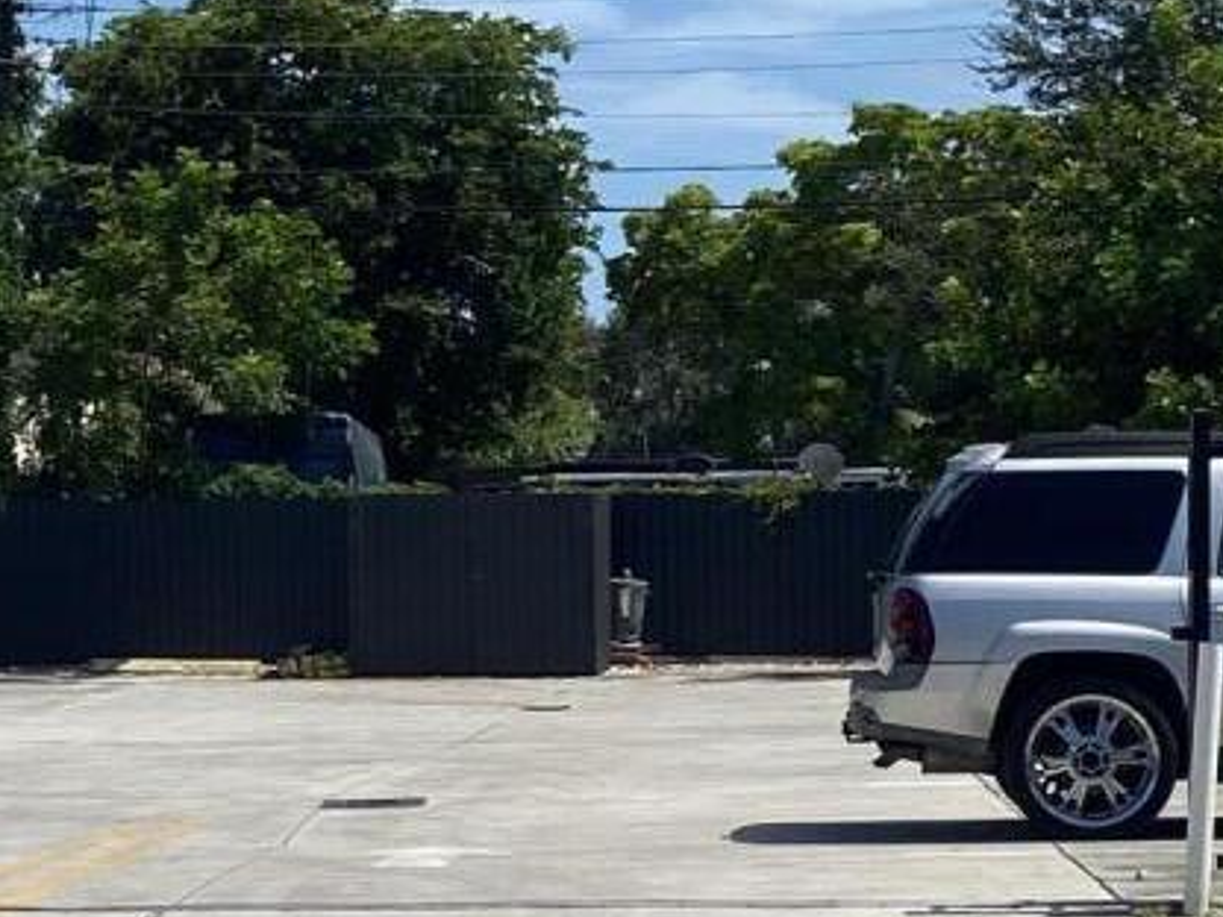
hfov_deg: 15.7
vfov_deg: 11.8
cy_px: 764
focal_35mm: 125
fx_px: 4416
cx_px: 300
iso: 32
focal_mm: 4.25
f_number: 1.8
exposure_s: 1/3731
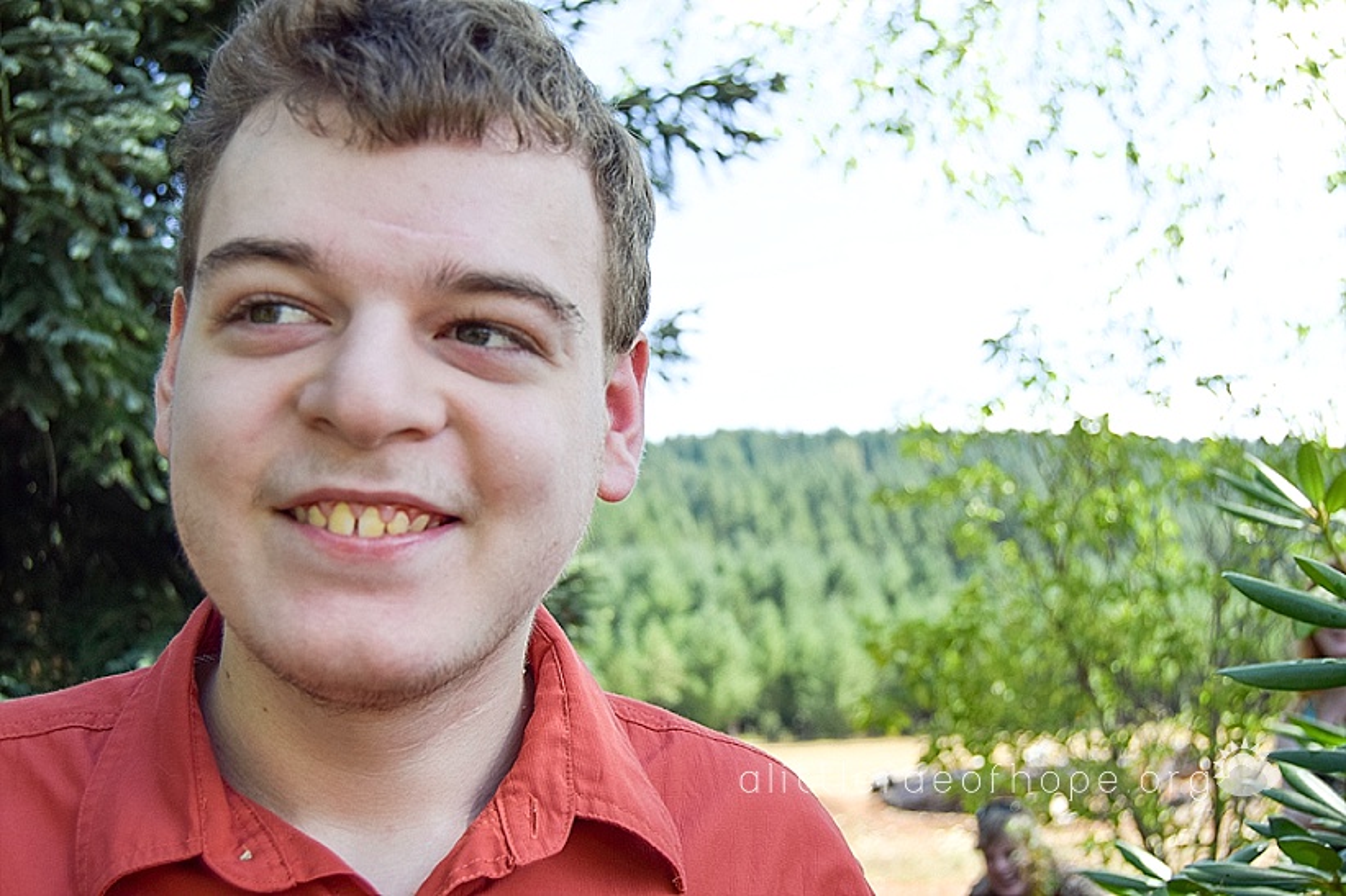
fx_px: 1682
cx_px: 673
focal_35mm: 45
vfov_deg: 29.9
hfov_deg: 43.6
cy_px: 448
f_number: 5.6
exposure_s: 1/320
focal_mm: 30
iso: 100
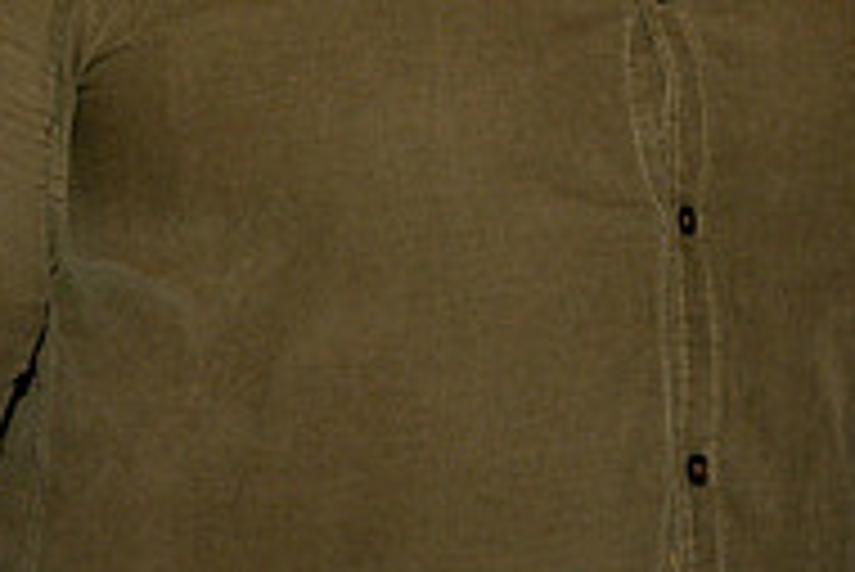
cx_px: 984
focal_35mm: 186
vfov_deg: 7.3
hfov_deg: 10.9
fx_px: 4421
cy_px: -226
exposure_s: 1/125
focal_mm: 44
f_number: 4
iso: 500
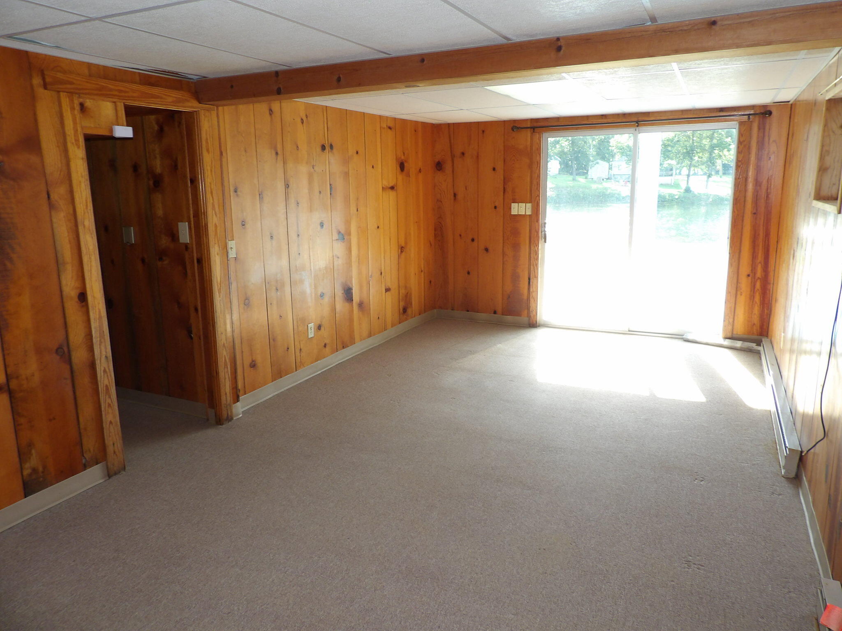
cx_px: 421
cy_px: 316
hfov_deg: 71.6
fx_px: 584
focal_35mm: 24
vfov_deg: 56.8
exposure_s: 1/38
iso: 100
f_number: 3.2
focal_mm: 4.3
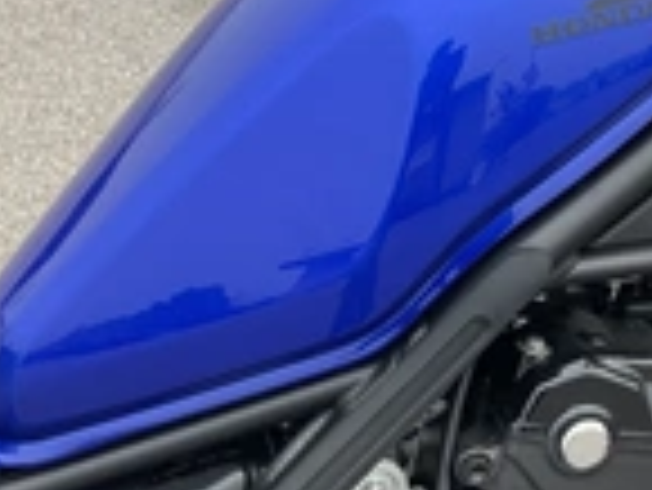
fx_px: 1508
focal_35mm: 80
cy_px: 144
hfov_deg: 22.9
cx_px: 728
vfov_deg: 18.4
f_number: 1.8
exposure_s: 1/568
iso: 25
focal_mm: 3
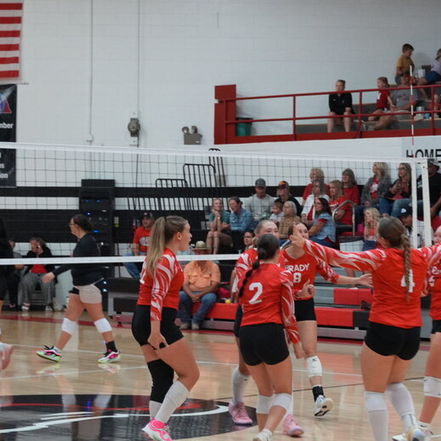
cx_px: 326
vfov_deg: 15.4
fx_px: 1626
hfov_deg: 15.4
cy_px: 251
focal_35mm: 113
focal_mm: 45
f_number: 5.6
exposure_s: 1/250
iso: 3200
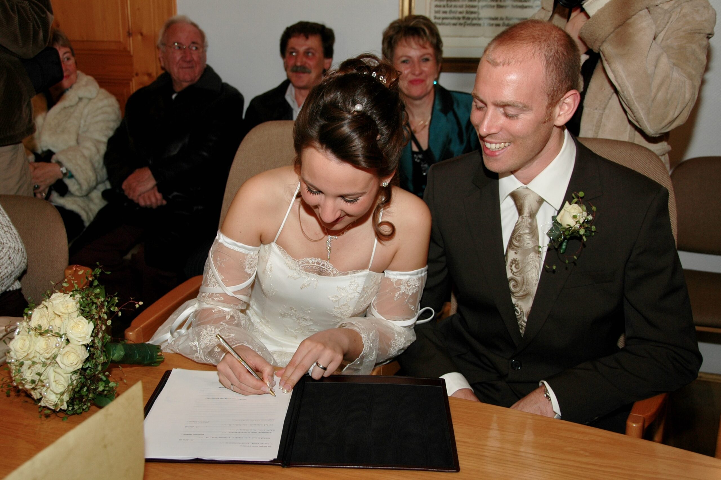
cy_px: 240
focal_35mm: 39
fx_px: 780
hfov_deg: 49.6
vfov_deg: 34.1
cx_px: 360
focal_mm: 26
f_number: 4
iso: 200
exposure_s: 1/60
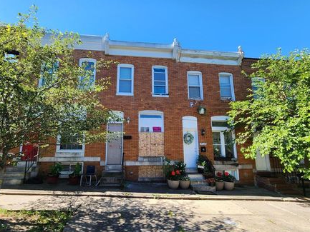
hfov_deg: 97.8
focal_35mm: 15
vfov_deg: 81.5
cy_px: 128
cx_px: 140
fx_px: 134
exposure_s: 1/603
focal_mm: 2.2
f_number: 2.2
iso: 50
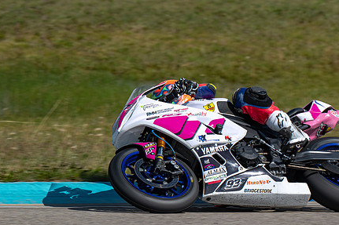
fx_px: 5149
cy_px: 129
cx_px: 265
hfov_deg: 3.8
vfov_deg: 2.5
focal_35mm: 547
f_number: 8
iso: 125
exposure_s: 1/800
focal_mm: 320
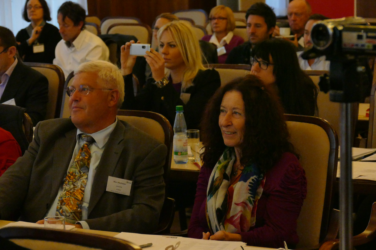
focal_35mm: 122
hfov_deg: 16.8
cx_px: 188
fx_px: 1274
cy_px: 125
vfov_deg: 11.2
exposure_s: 1/125
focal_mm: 44.41
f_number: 3.9
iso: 3200
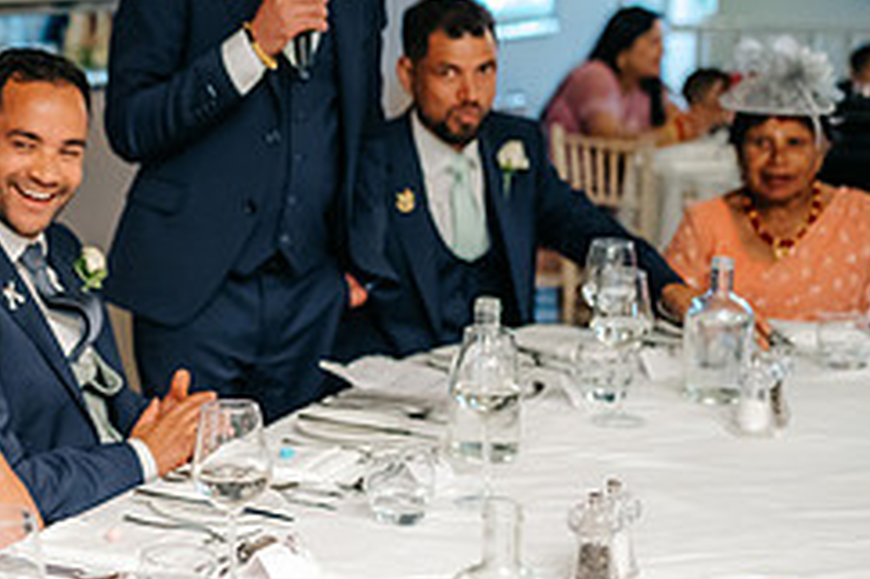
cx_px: -144
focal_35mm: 84
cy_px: 275
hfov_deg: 22.5
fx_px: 2029
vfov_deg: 16.2
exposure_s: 1/200
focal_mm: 35
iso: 1000
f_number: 1.4
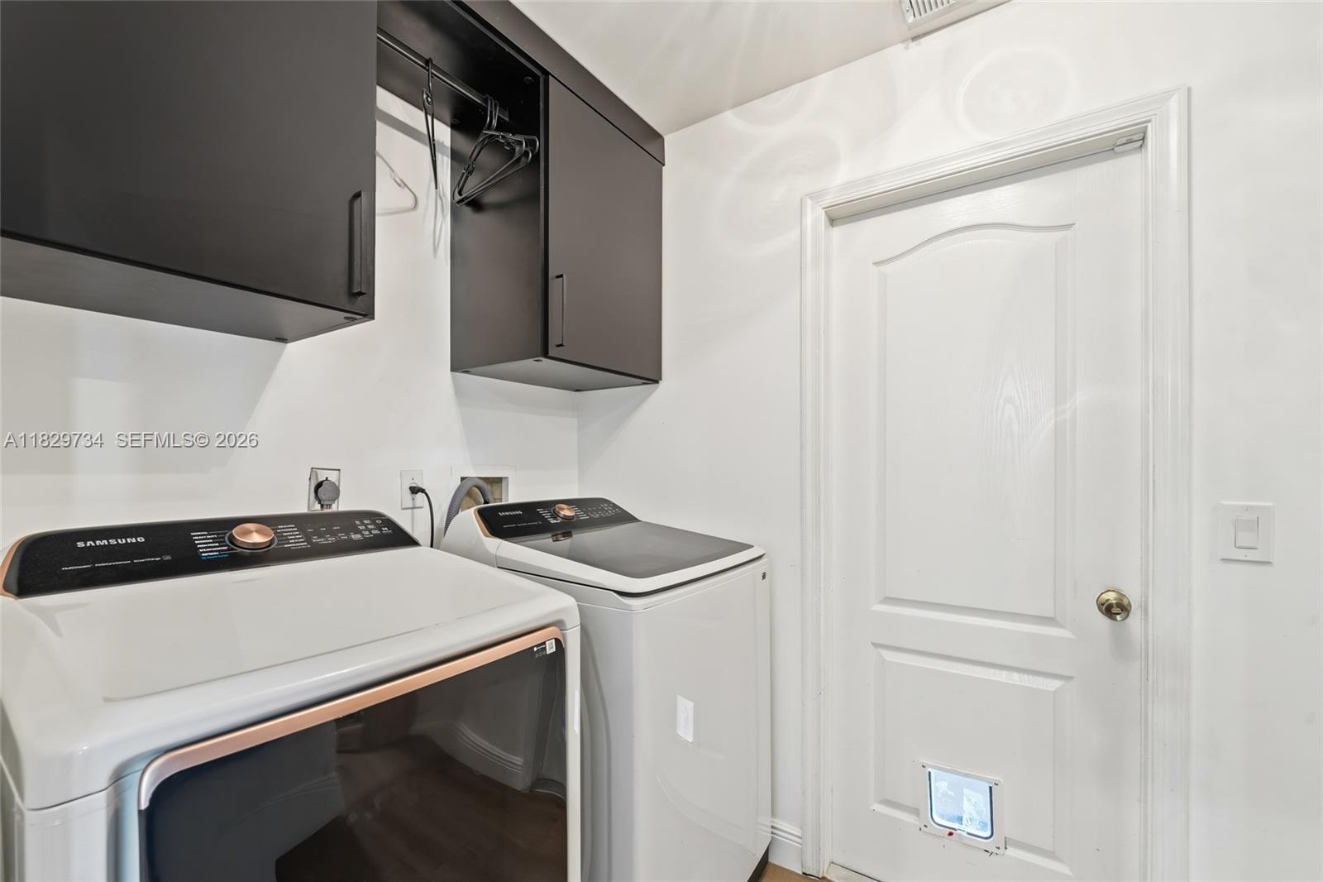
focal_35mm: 14
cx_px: 662
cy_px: 441
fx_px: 514
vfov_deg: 81.2
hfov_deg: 104.3
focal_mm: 14
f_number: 9
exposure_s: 4
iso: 250
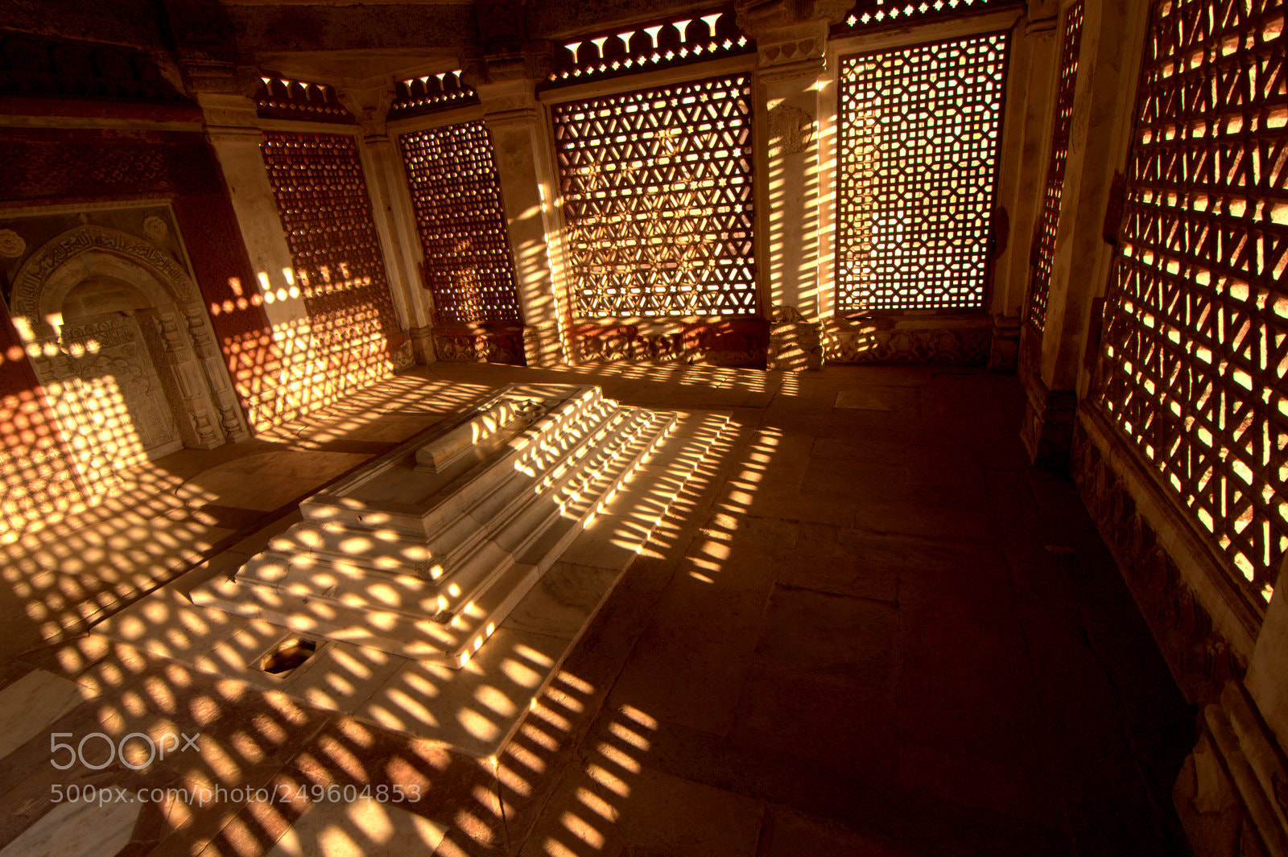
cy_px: 428
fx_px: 590
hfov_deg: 95.0
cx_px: 644
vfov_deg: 72.0
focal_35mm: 16
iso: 640
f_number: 6.3
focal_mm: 11
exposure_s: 1/60
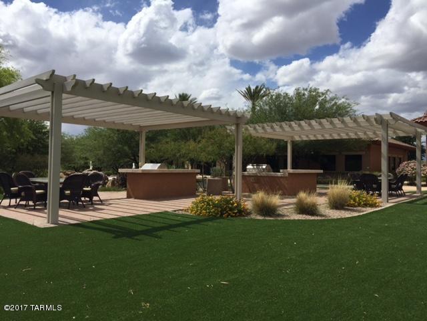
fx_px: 358
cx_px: 214
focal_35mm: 29
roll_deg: -1.4
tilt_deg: +0.0
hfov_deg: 61.7
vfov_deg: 48.2
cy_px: 160
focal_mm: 4.15
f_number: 2.2
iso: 32
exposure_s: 1/4405
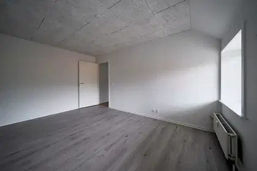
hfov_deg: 112.6
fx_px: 86
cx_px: 128
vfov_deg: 90.0
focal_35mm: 12
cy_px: 86
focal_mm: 12
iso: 400
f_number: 5
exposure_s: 1/50
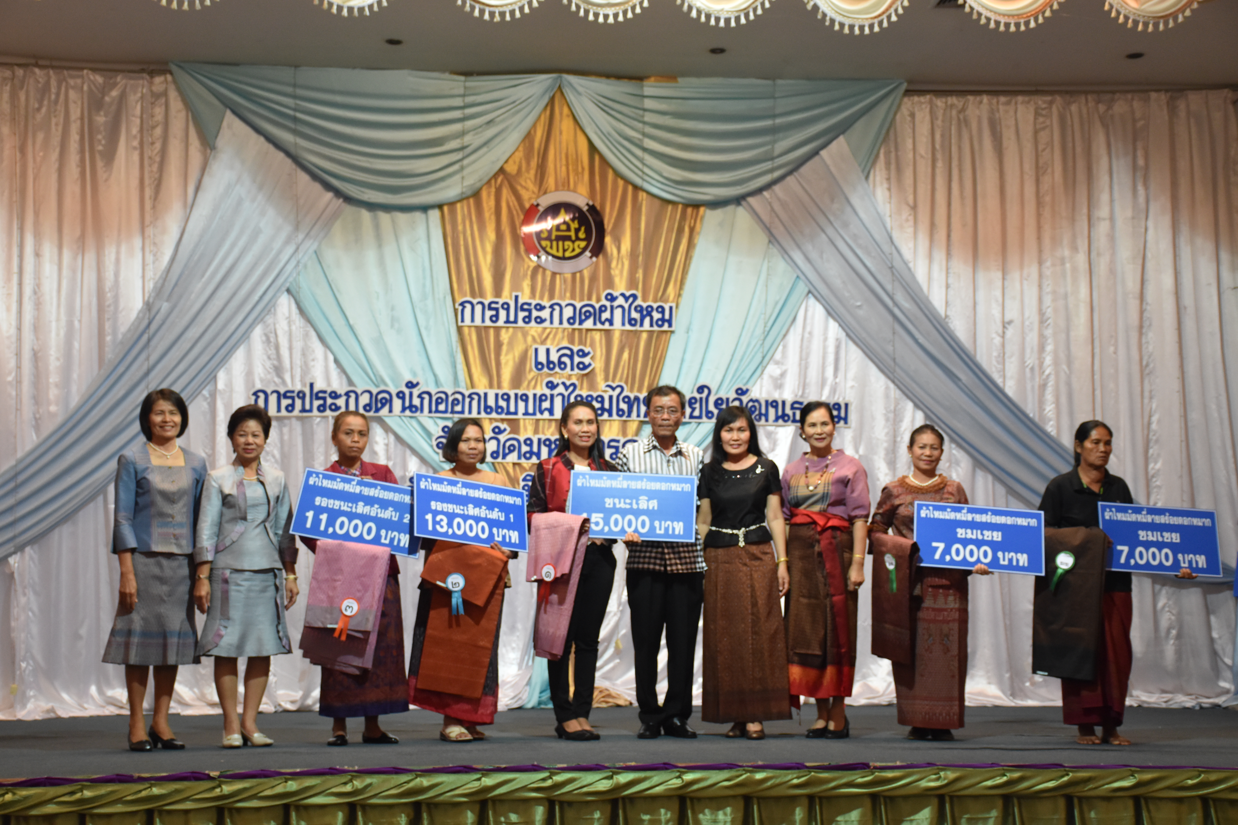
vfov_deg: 23.8
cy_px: 412
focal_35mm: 57
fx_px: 1960
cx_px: 619
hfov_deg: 35.1
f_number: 4.2
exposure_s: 1/60
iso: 1400
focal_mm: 38
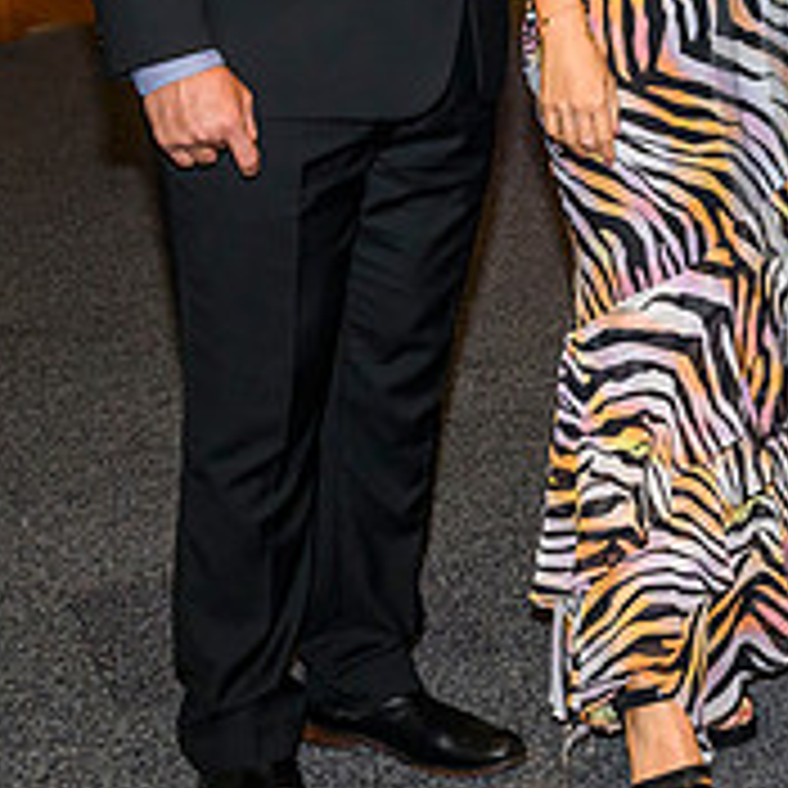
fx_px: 3297
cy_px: -31
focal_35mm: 128
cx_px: 1226
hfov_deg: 12.8
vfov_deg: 13.4
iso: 2500
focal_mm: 35
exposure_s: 1/160
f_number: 5.6
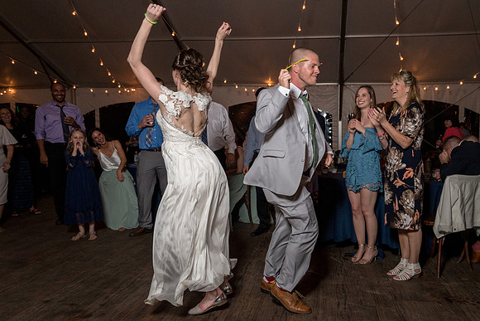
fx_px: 431
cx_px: 280
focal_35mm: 32
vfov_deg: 40.8
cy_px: 178
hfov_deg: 58.0
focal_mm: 27
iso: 2000
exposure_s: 1/200
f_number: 5.6
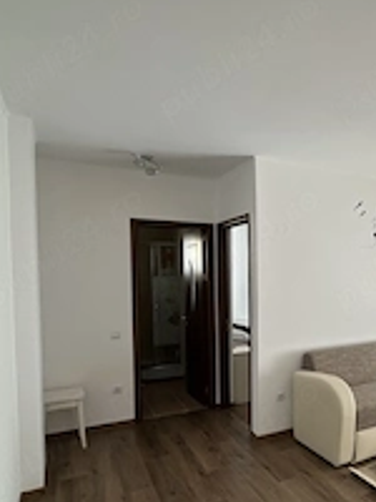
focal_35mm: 28
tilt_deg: -1.7
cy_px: 291
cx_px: 326
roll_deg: -0.2
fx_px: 406
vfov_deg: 63.1
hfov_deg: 45.8
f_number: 2.2
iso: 40
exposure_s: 1/99
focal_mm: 2.22
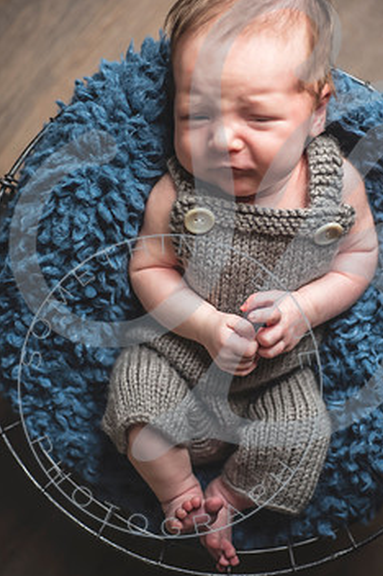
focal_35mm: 64
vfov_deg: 31.4
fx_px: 1023
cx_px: 244
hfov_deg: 21.1
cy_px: 262
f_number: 1.8
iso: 100
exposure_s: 1/160
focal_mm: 50
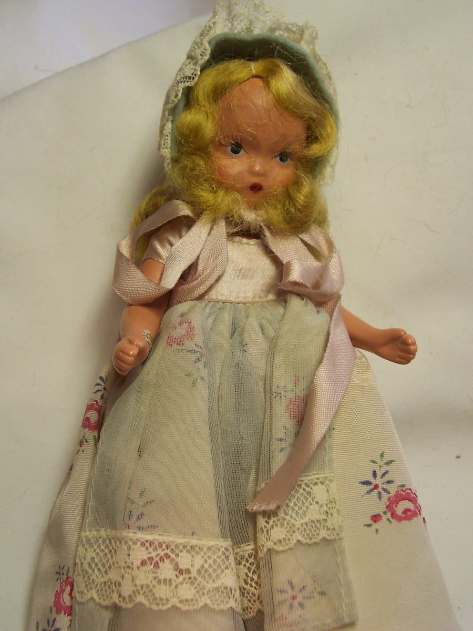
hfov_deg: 38.7
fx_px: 674
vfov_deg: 50.1
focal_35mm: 37
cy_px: 316
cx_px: 236
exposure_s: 1/125
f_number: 2.8
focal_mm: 5.6
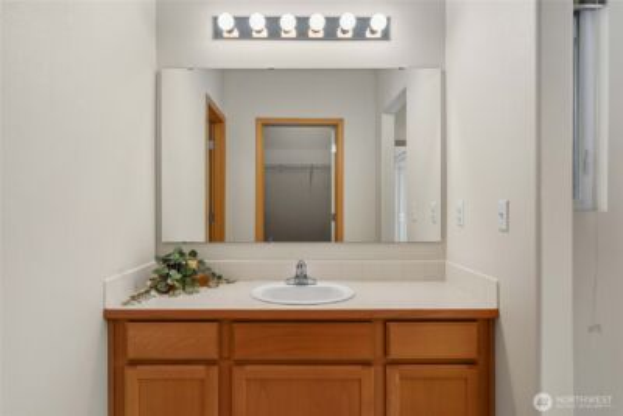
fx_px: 398
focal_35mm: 23
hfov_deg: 76.1
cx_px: 312
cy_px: 208
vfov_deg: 55.1
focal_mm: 23
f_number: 7.1
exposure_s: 1/20
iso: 1000
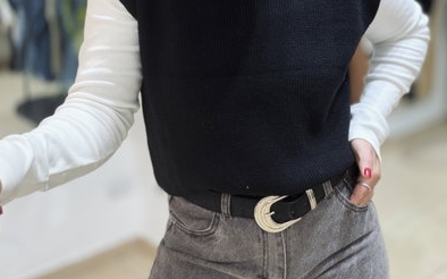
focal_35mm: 43
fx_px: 524
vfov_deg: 29.2
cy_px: 61
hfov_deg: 46.2
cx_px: 222
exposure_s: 1/50
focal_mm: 2.71
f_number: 1.9
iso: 80
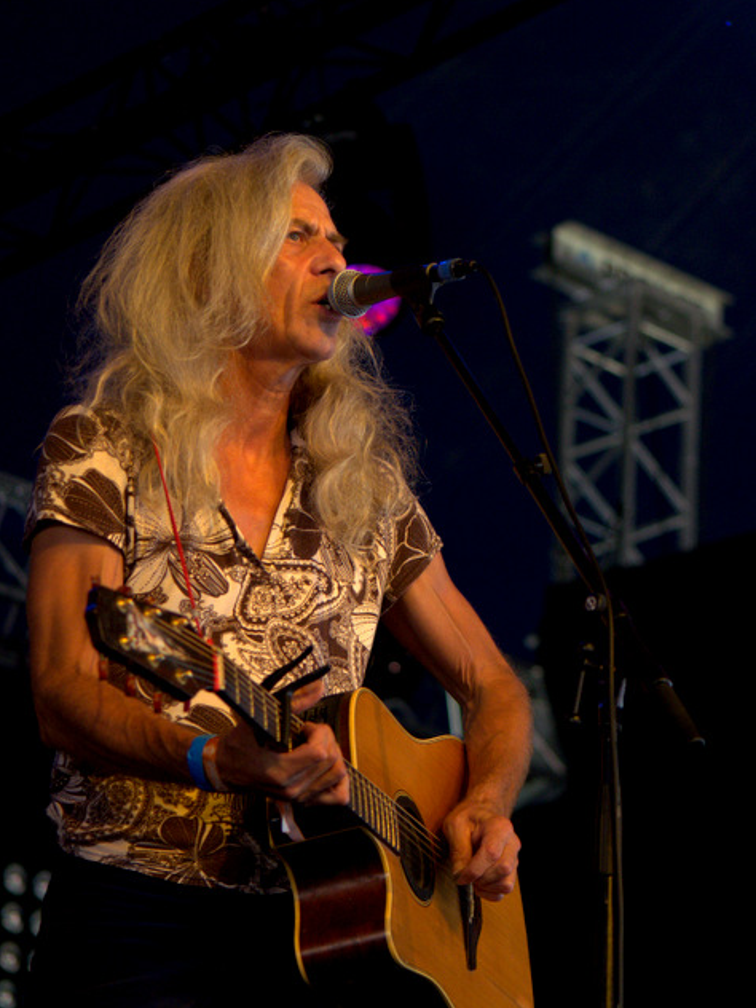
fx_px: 3727
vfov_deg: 15.4
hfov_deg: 11.6
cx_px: 380
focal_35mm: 128
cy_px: 486
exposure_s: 1/250
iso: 2500
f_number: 4
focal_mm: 78
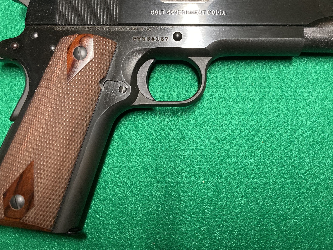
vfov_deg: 39.5
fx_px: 346
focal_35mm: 36
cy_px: 104
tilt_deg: -82.3
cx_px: 183
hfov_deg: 51.3
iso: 160
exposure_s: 1/60
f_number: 1.8
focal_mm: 3.99
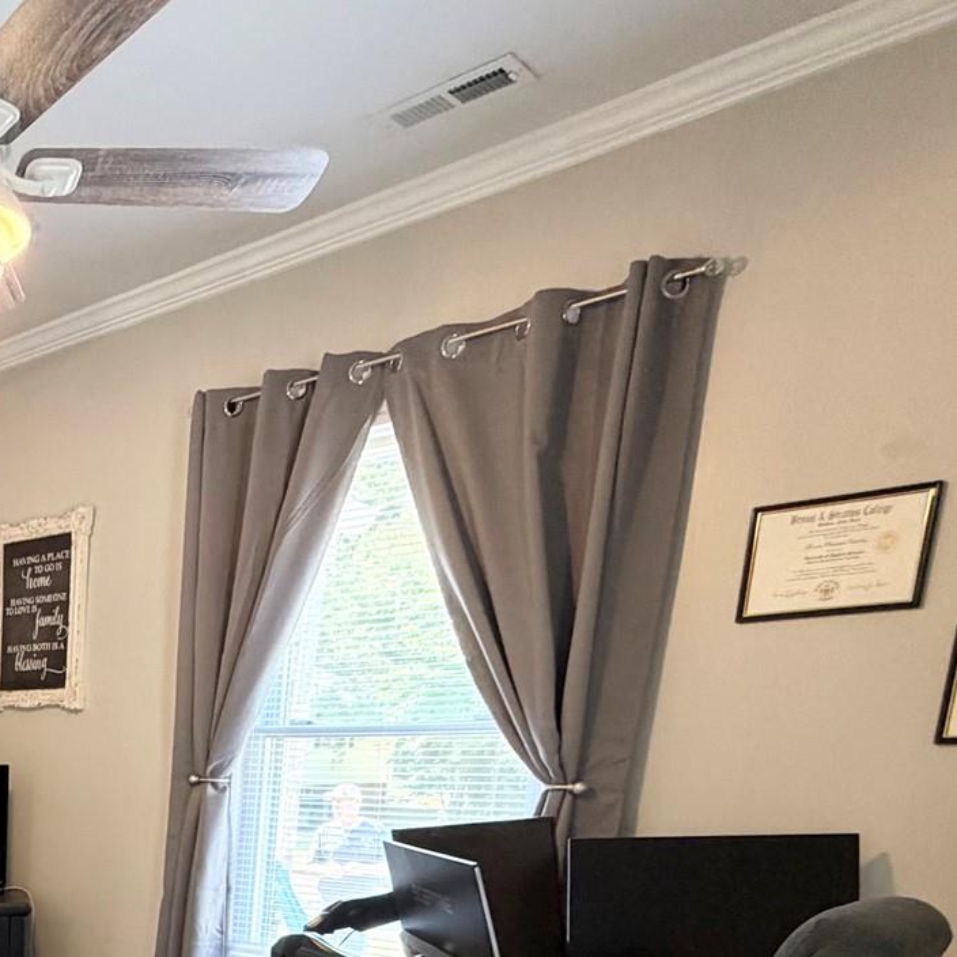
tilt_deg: -13.7
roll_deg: +0.7
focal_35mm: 36
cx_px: -148
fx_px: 1126
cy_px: 1022
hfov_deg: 37.0
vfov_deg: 38.9
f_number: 2.2
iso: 320
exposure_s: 1/60
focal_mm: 2.22
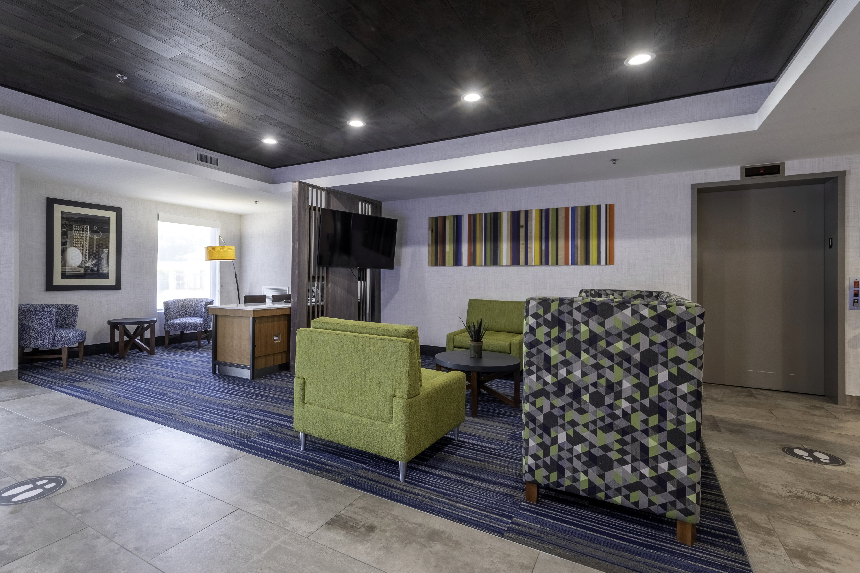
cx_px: 414
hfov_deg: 96.7
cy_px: 269
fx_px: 382
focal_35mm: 16
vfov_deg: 73.7
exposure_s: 1/20
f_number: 11
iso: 200
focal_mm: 10.3
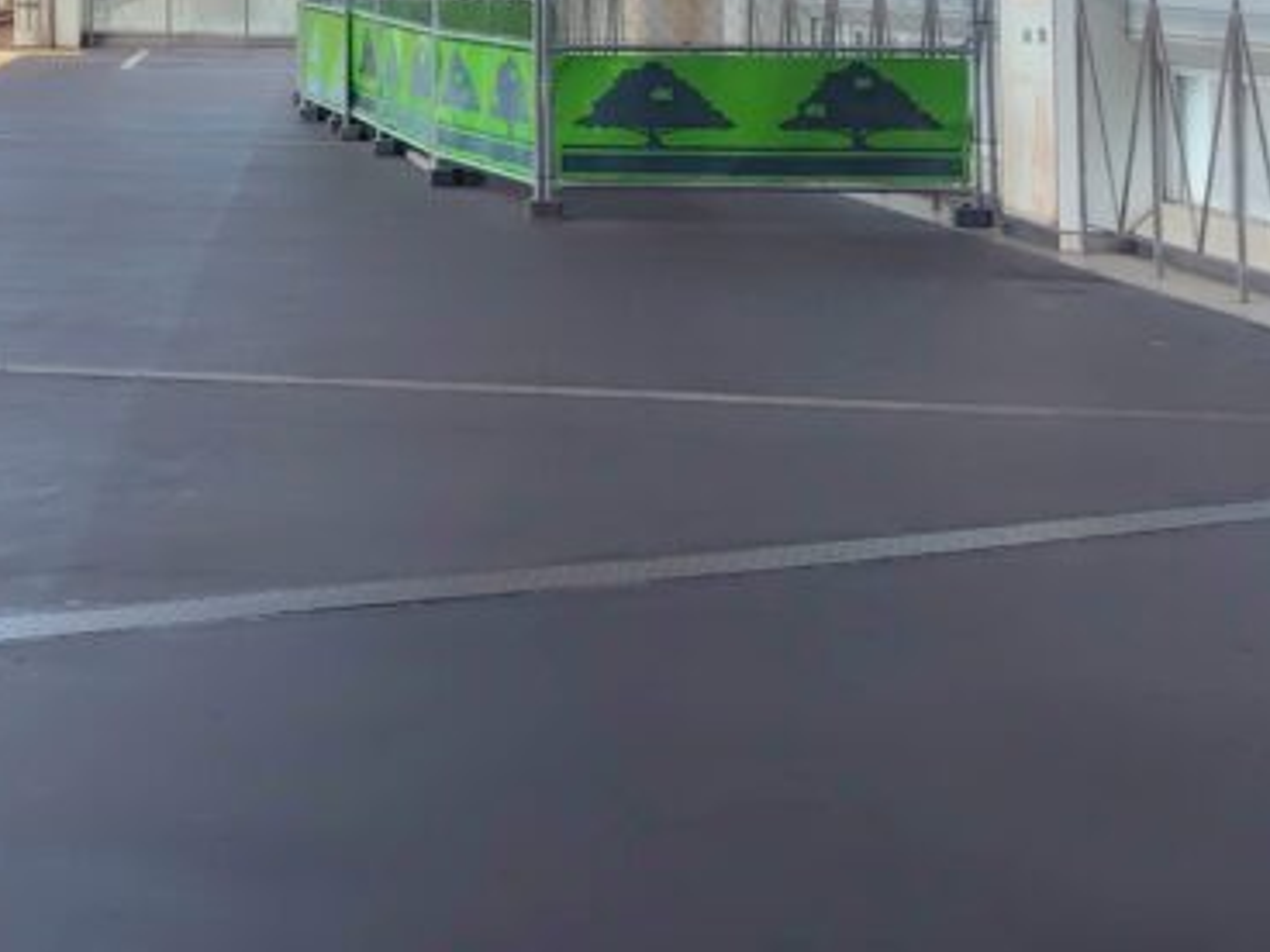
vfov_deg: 17.5
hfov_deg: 22.0
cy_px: -235
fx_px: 2935
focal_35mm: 80
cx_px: -376
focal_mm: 5.6
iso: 50
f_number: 1.9
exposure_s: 1/742
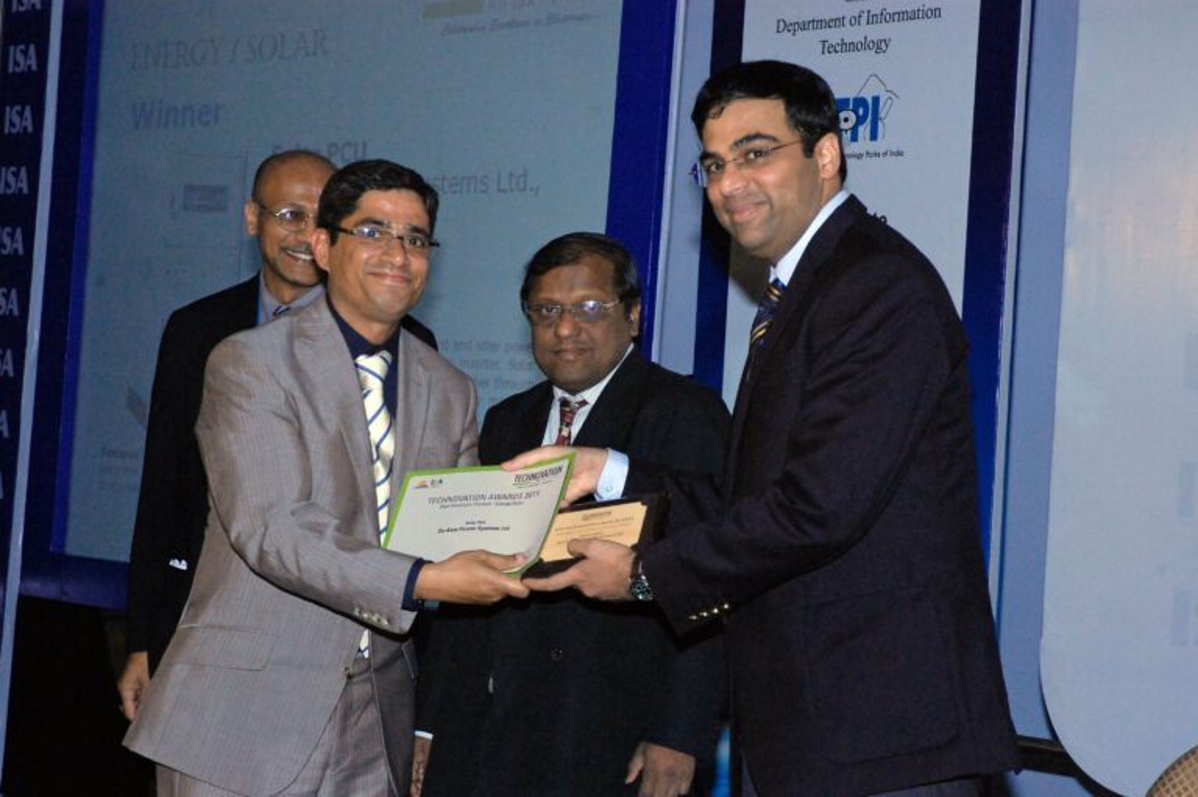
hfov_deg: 27.0
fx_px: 2494
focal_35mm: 75
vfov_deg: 18.2
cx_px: 599
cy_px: 398
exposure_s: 1/125
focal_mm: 50
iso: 1600
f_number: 13
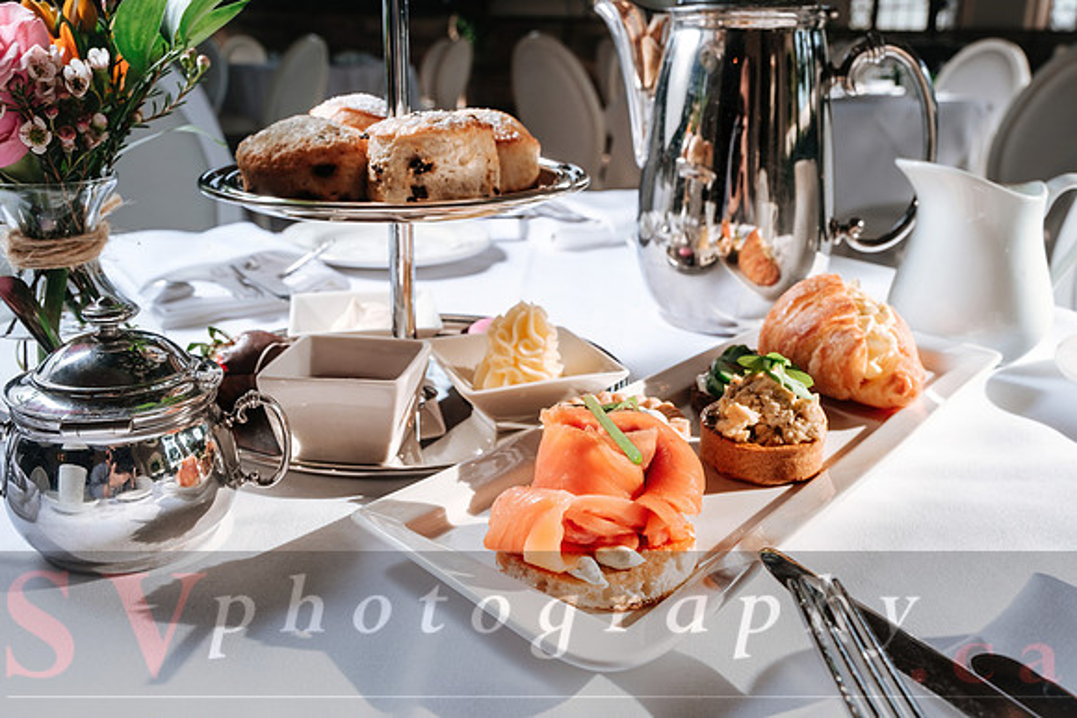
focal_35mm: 31
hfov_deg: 60.3
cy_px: 359
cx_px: 538
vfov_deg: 42.3
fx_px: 928
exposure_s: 1/60
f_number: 8
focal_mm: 20.6
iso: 160
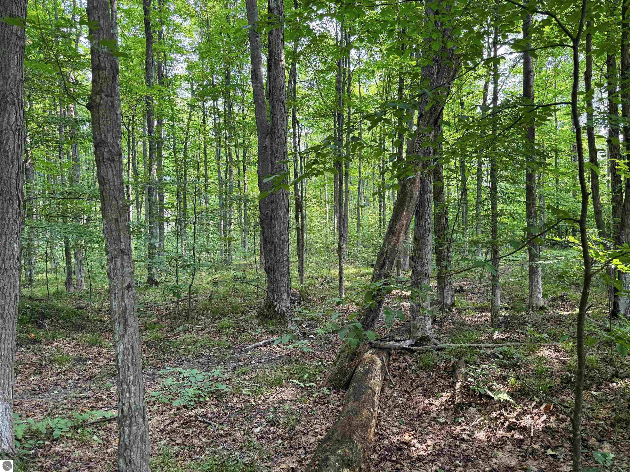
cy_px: 236
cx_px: 315
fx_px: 437
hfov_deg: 71.6
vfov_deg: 56.8
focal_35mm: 24
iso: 125
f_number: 1.78
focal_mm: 6.76
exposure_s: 1/176
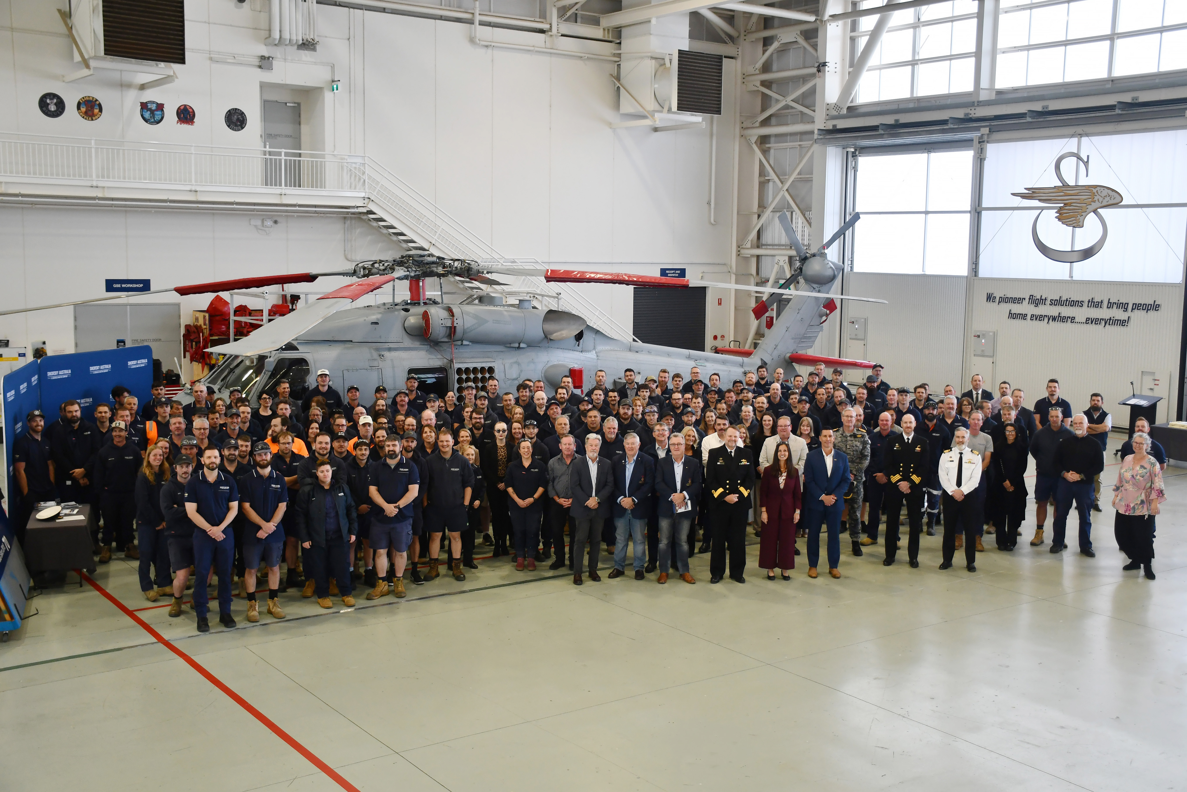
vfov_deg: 36.9
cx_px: 594
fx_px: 1187
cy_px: 396
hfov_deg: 53.1
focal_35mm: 36
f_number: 3.8
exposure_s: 1/250
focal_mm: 24
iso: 560
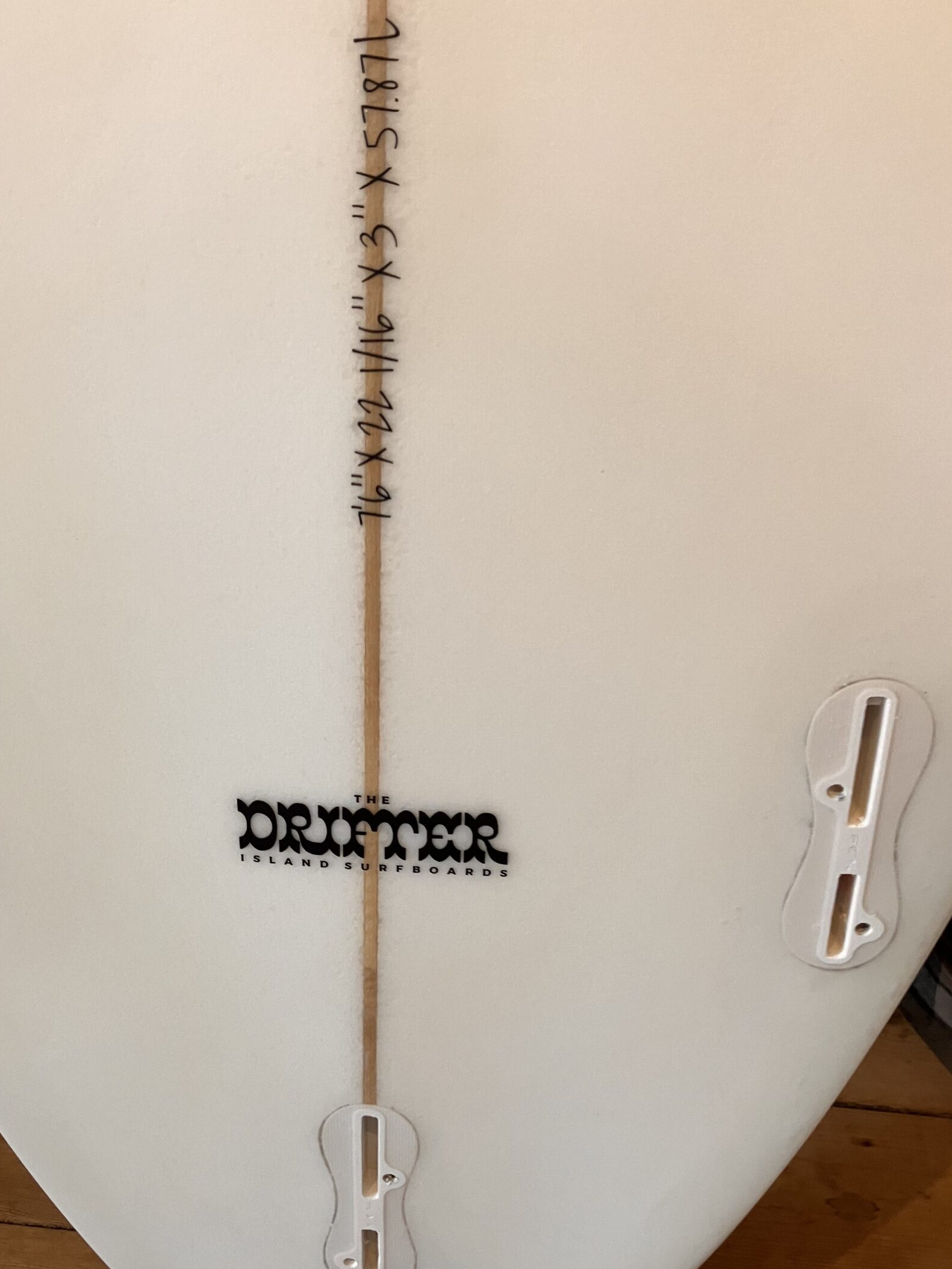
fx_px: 1247
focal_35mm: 34
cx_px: 399
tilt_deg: -34.6
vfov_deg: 53.9
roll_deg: -0.8
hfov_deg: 41.7
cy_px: 696
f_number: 1.8
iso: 80
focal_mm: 3.99
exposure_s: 1/60
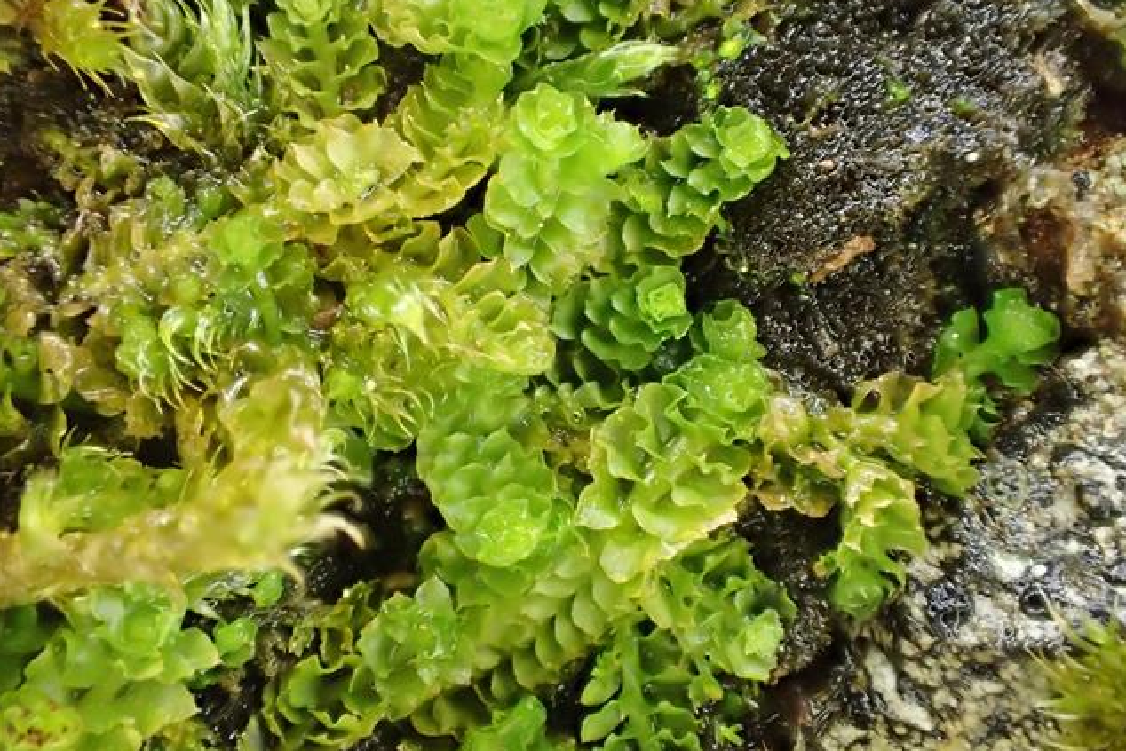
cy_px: 357
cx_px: 561
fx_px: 1314
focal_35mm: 42
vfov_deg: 31.9
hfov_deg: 46.4
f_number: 4
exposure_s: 1/40
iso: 1600
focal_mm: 7.34
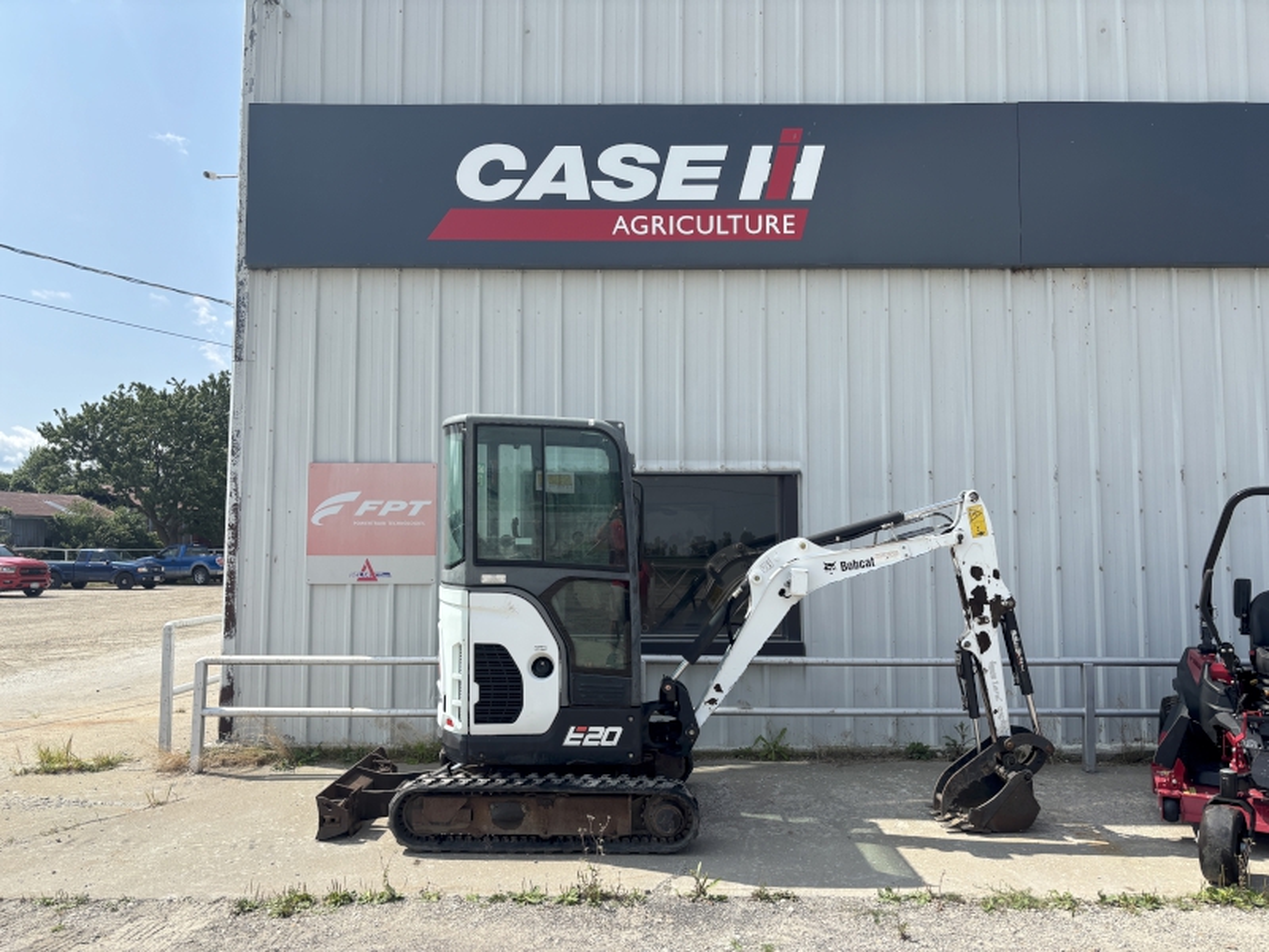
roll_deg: -1.0
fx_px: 953
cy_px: 476
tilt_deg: +2.2
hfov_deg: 67.3
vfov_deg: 53.1
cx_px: 634
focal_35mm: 26
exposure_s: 1/3413
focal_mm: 5.96
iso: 50
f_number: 1.6
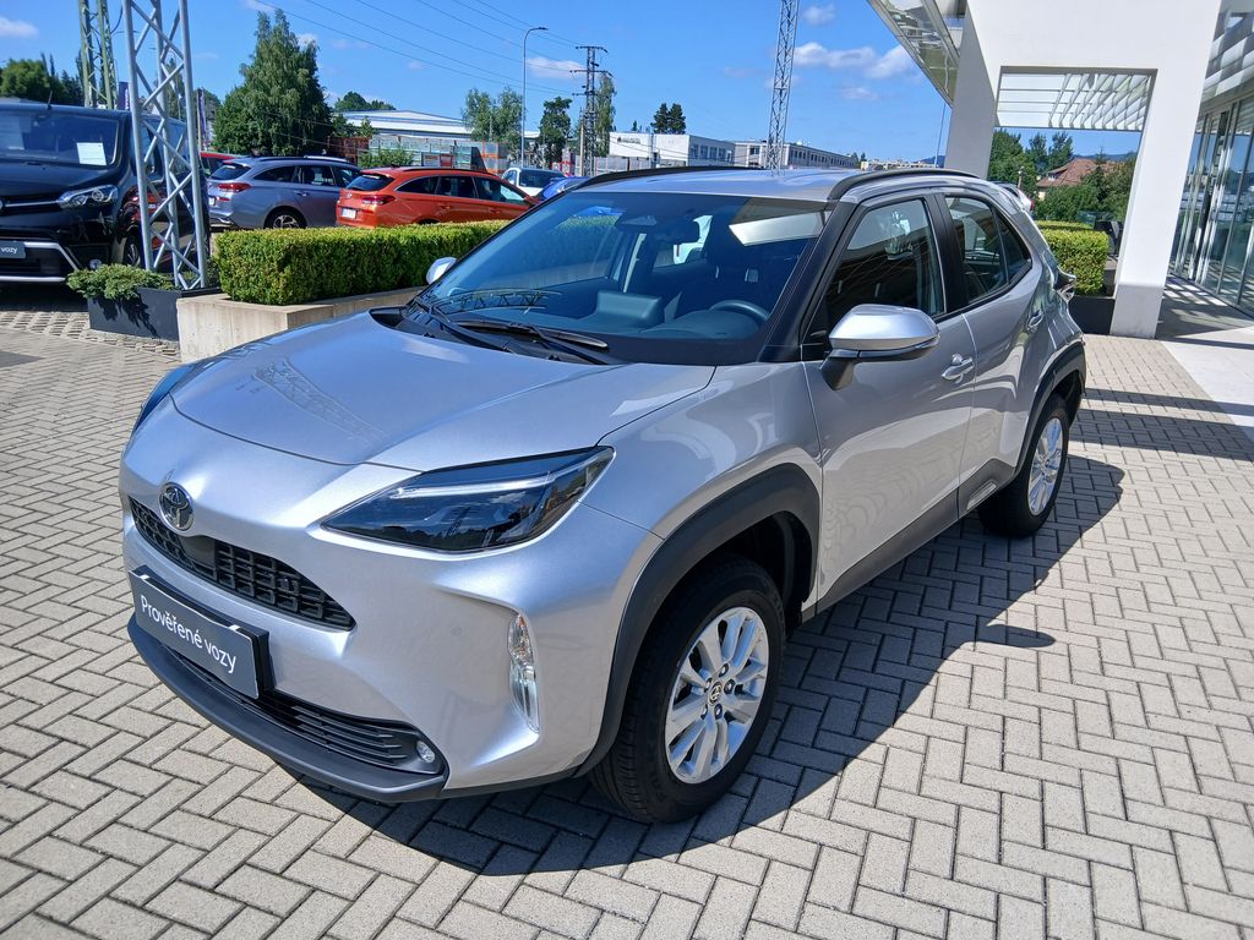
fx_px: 942
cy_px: 470
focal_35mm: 26
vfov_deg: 53.1
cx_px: 627
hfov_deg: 67.3
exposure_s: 1/588
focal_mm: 3.98
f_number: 1.8
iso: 20
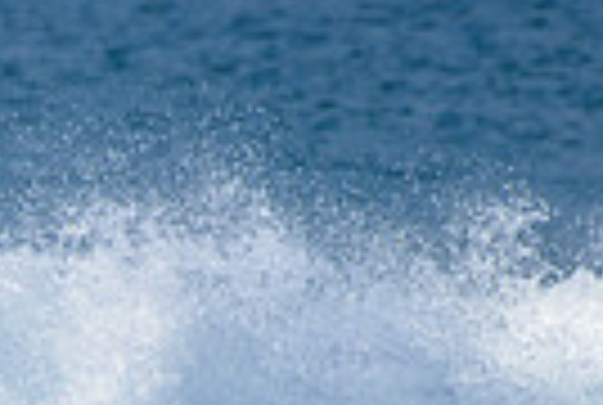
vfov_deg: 0.6
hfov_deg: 0.9
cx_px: -234
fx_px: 37301
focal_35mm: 2222
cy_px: 803
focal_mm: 500
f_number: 5.6
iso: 400
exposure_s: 1/2000
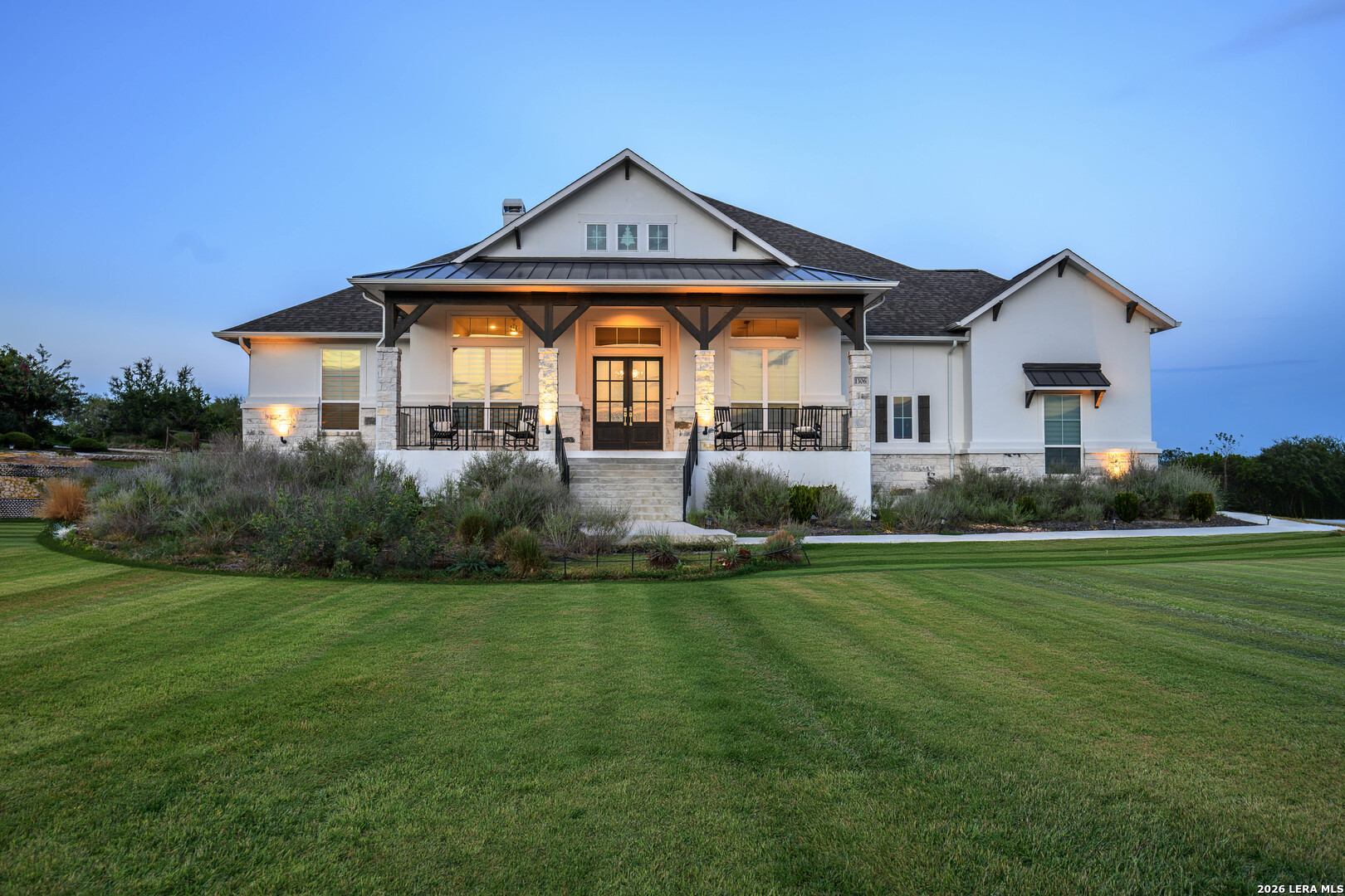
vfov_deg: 52.2
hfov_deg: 72.6
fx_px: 915
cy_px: 448
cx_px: 672
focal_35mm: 24
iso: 100
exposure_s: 1/6
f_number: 6.3
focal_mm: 24.5
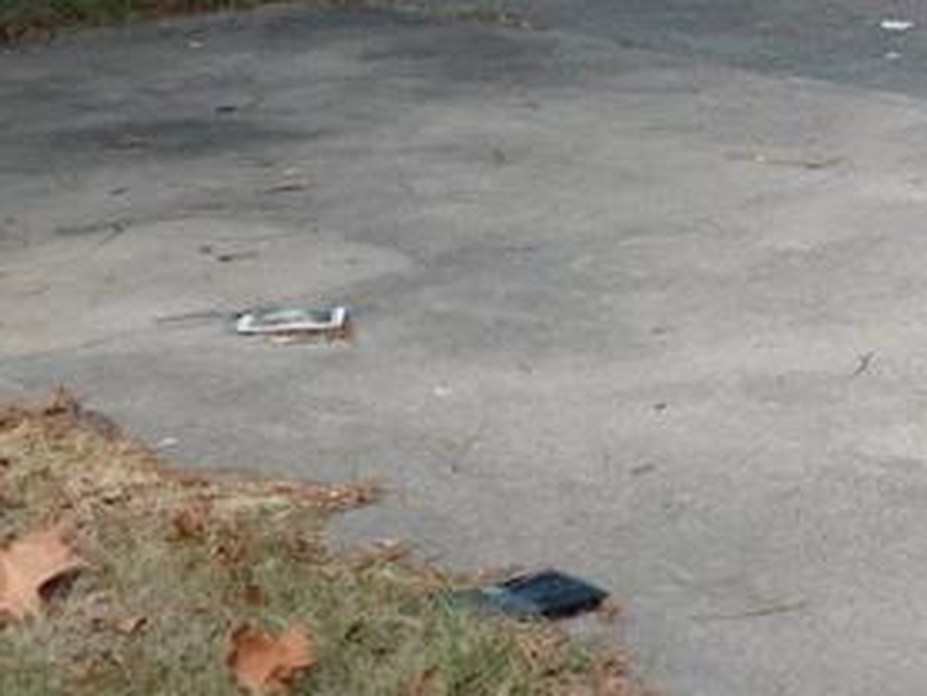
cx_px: 960
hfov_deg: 17.3
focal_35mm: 111
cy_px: 187
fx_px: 2974
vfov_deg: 13.3
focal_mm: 5.3
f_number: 3.2
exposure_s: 1/400
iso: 125
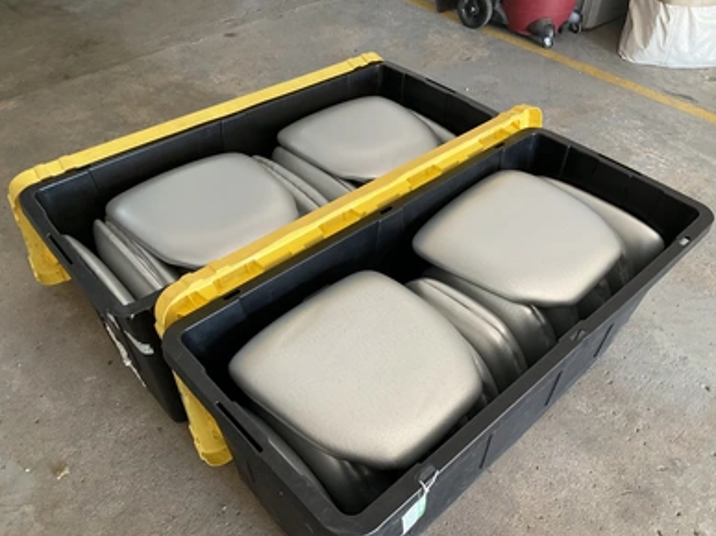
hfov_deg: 60.0
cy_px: 275
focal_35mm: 30
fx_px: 620
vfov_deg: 46.8
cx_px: 361
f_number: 1.8
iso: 80
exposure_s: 1/60
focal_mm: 3
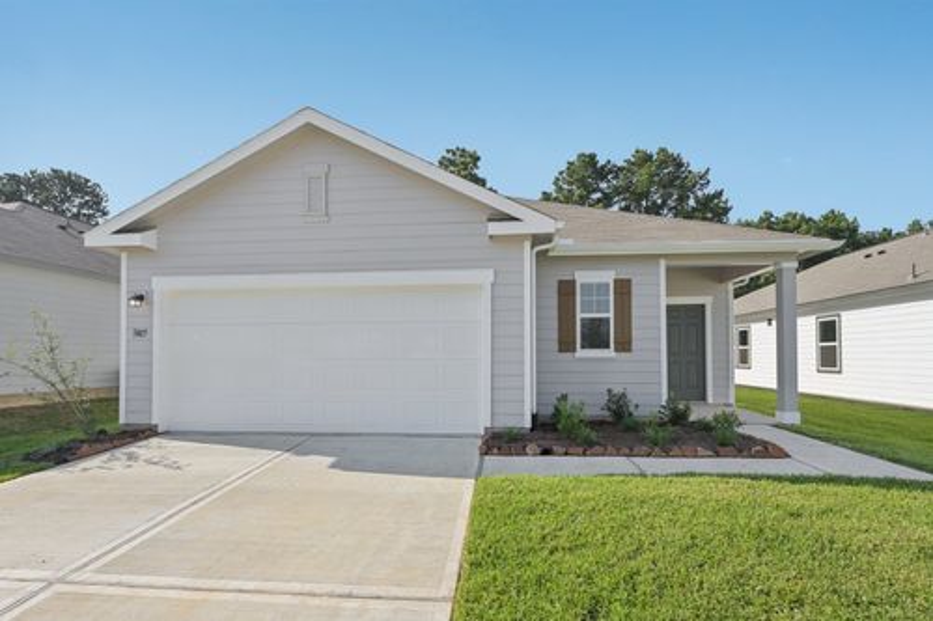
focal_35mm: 16
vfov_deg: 72.0
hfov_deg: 95.0
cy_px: 310
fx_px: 427
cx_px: 466
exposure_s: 1/1000
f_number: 8
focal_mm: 16.5
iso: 400
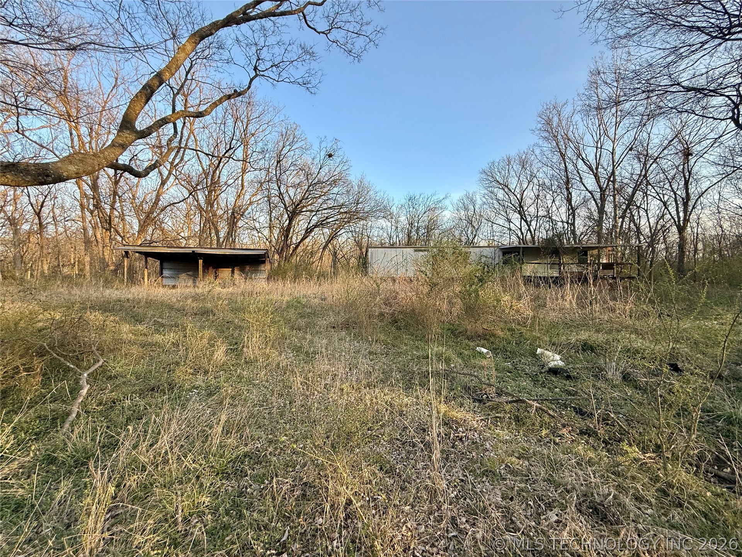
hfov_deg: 102.1
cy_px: 278
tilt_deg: +0.6
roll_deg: -0.9
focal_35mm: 14
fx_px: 300
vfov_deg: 85.7
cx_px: 371
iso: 50
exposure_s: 1/273
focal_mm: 2.22
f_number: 2.2
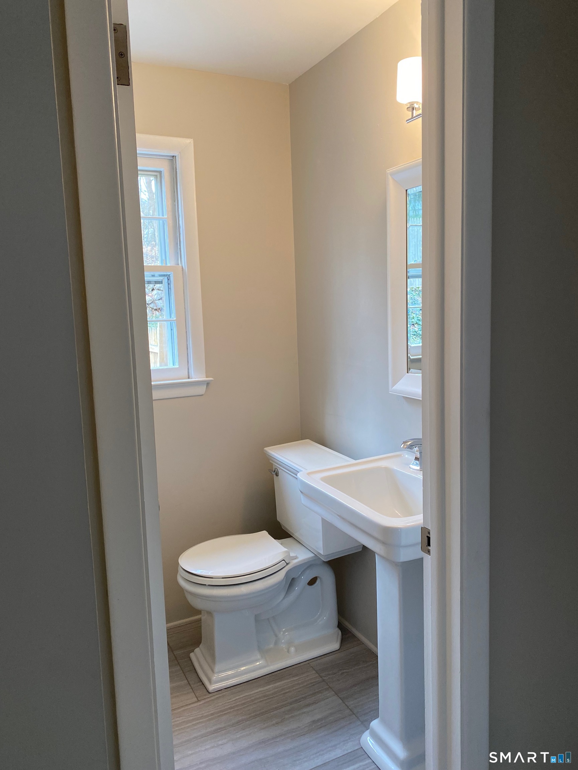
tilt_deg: -7.7
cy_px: 385
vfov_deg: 67.3
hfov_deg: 53.1
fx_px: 579
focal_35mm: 26
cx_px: 289
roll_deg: +1.1
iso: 125
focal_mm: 4.25
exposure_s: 1/120
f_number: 1.8
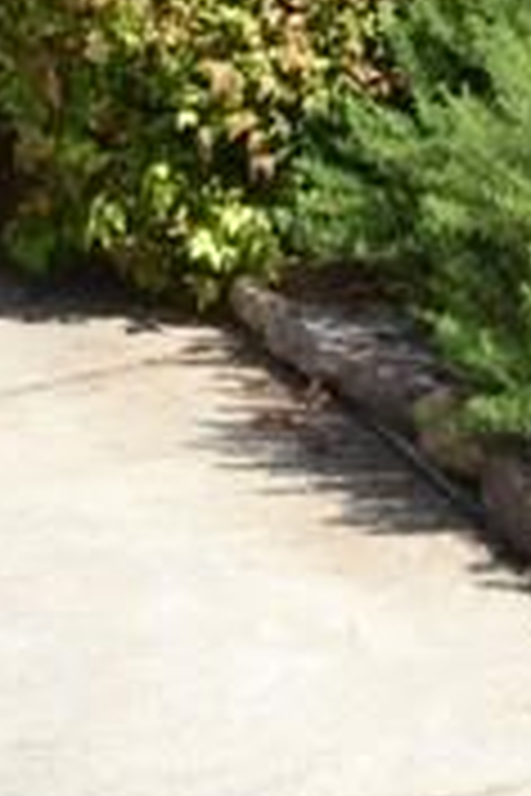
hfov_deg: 10.0
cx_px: 943
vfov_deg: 14.2
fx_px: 2876
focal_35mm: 130
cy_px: -576
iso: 100
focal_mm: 24
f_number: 5.6
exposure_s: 1/200
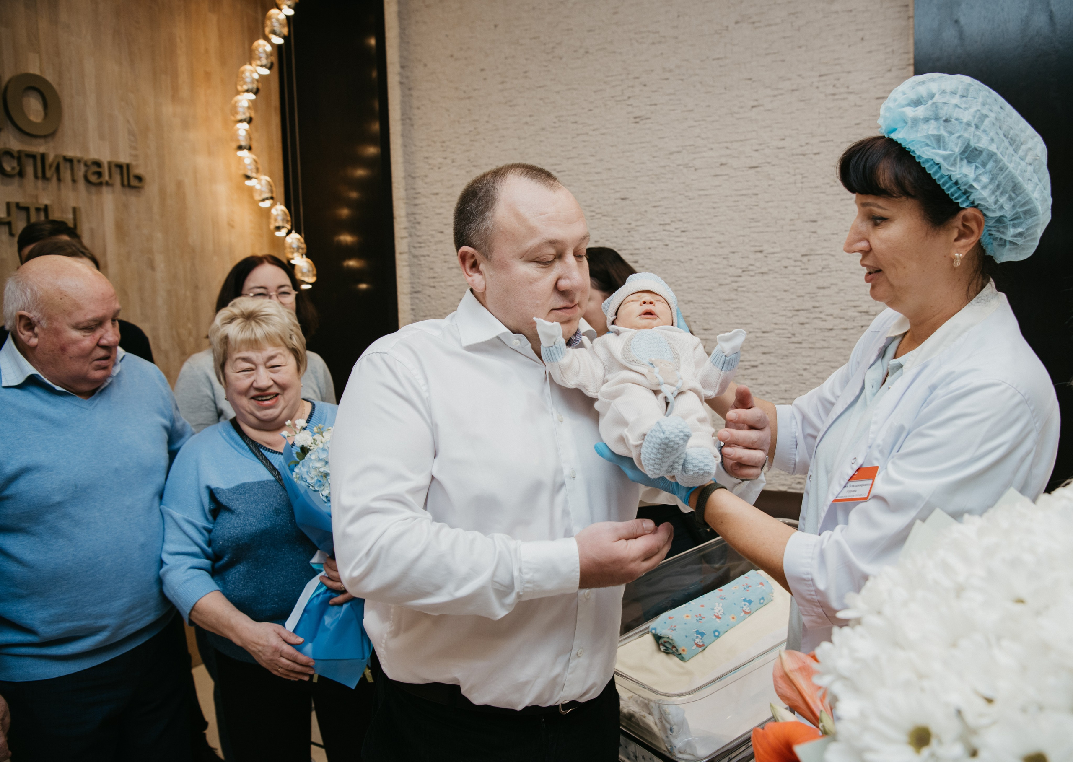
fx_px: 915
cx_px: 588
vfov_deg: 45.2
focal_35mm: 30
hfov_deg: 60.7
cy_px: 392
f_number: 4
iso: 200
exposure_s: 1/160
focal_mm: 28
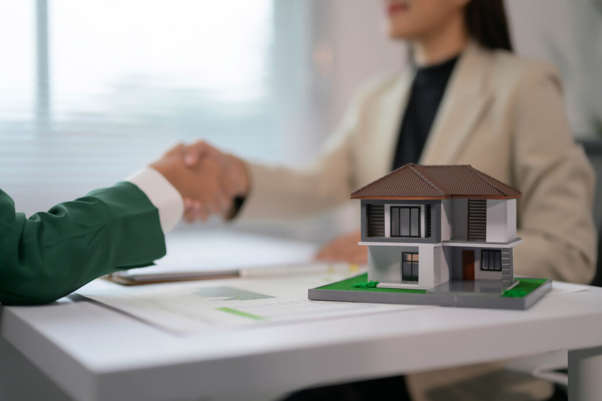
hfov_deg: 39.6
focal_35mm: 50
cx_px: 301
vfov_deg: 27.0
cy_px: 200
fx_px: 836
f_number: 1.3
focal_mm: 50
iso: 400
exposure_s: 1/2500
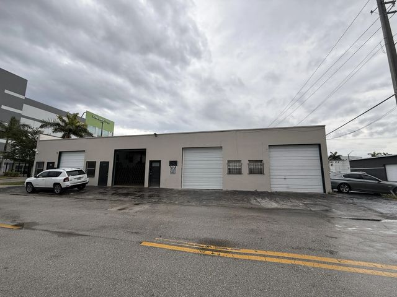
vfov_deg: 85.7
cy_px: 148
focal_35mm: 14
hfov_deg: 102.1
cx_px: 198
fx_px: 161
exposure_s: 1/1167
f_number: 2.2
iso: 50
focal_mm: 2.22
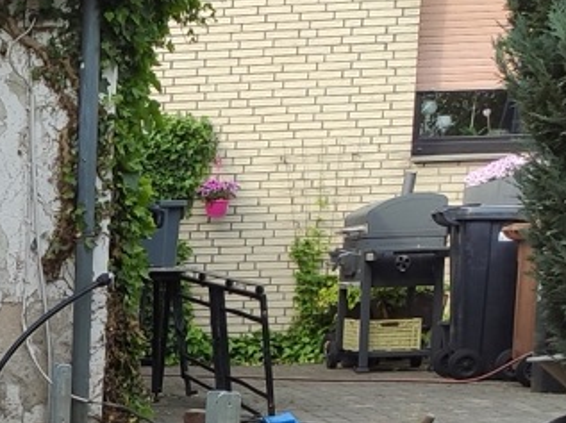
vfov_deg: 12.2
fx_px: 1878
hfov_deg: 15.4
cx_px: -362
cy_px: 651
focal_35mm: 115
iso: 112
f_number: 1.75
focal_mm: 4.77
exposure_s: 1/558
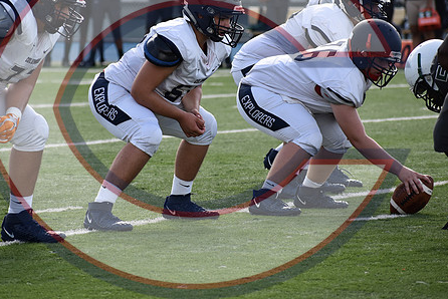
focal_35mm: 351
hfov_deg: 5.9
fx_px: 4371
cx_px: 190
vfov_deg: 3.9
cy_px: 108
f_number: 5.3
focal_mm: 180
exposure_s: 1/1000
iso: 400
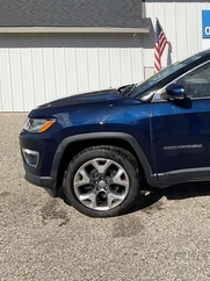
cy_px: 118
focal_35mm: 48
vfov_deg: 39.6
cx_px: 229
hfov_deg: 27.7
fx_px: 389
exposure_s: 1/2667
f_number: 1.8
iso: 25
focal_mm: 3
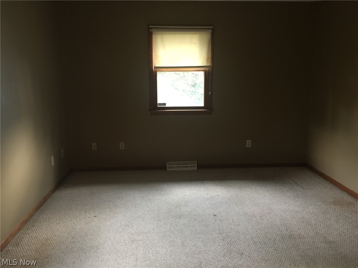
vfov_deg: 48.2
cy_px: 134
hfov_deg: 61.7
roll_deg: -0.1
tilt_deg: -10.7
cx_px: 179
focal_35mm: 29
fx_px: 300
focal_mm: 4.15
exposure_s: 1/4
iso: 64
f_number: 2.2
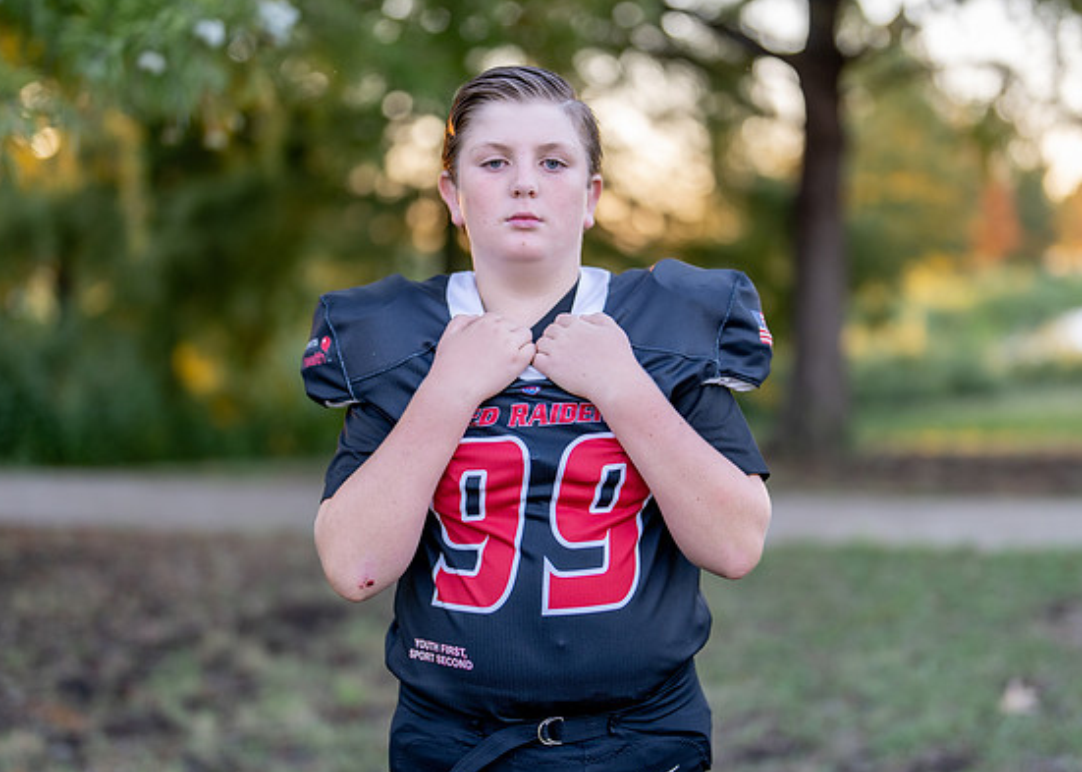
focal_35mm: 66
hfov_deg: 29.9
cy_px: 369
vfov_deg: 21.6
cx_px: 553
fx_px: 2027
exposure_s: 1/320
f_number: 1.2
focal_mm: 50
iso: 100
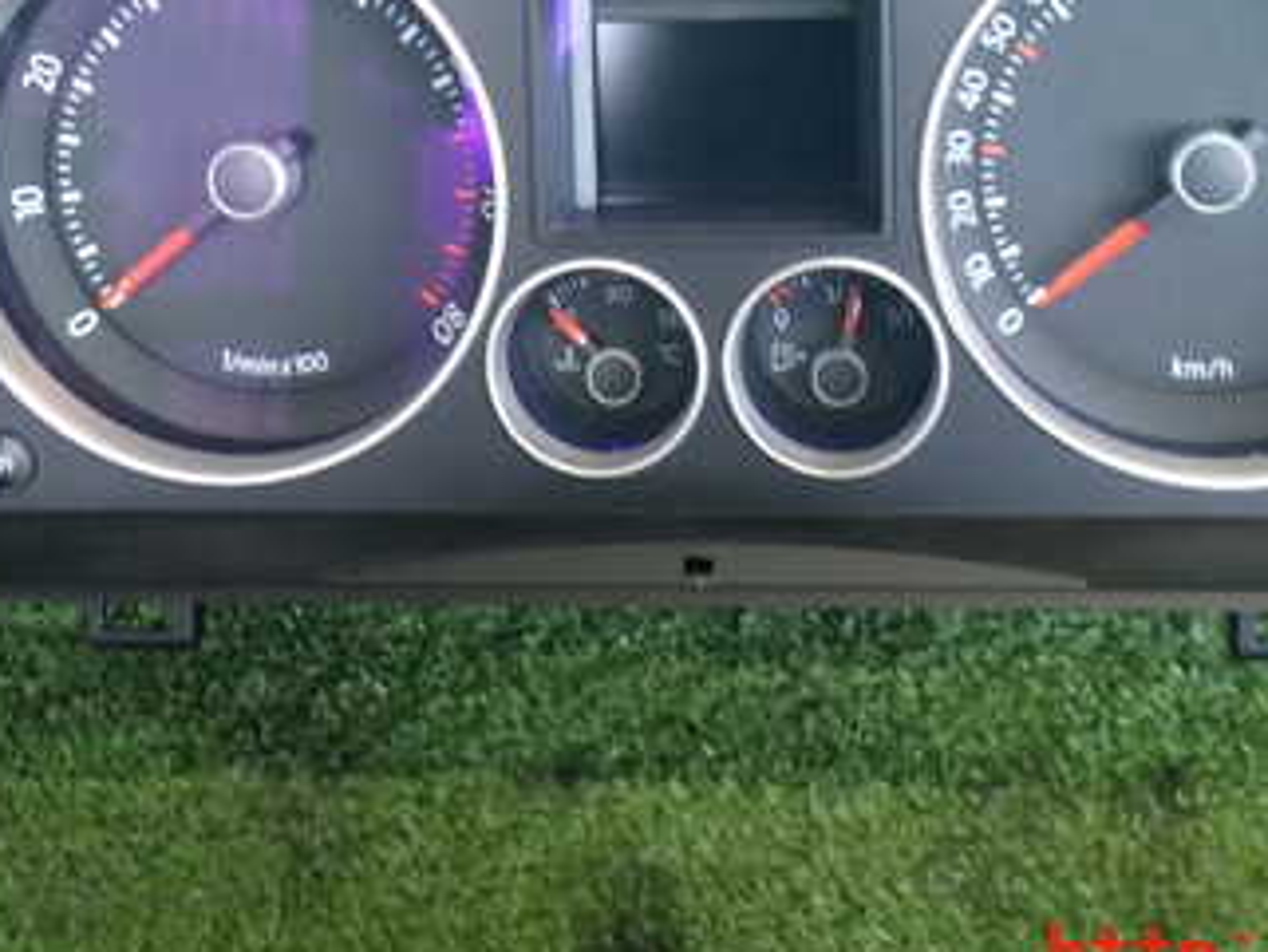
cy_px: 122
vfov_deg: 25.4
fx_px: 2052
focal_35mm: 56
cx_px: 754
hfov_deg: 34.2
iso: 200
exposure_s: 1/30
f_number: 2.3
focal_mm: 5.4
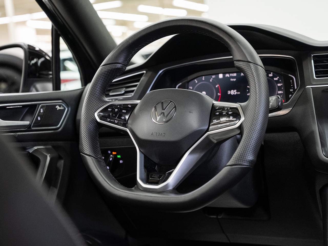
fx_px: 539
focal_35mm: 57
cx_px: 181
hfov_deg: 33.8
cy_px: 129
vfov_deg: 25.7
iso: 800
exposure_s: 1/40
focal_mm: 46.5
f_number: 4
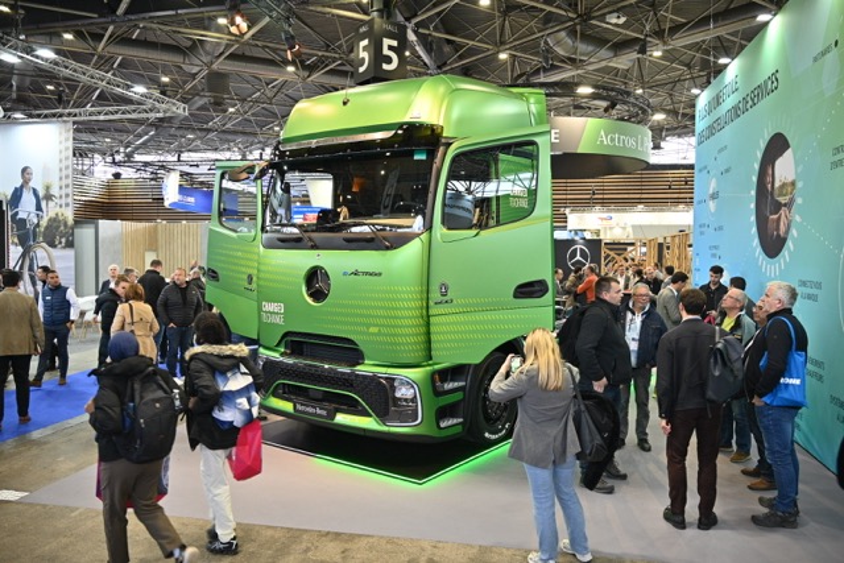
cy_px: 282
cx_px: 422
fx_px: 657
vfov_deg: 46.4
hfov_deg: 65.5
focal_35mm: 28
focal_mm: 28
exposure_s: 1/100
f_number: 5
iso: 640
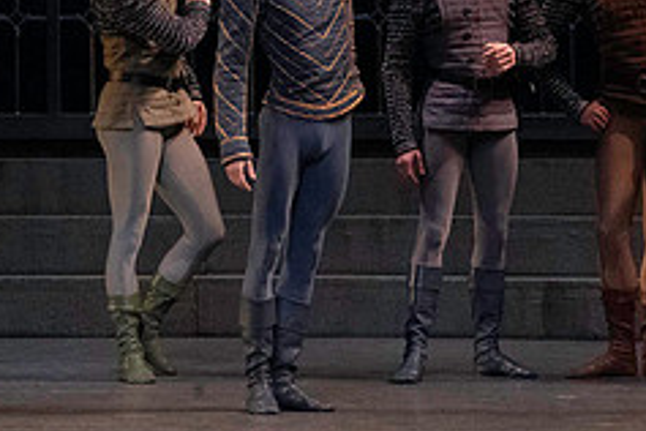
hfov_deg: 4.7
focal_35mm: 443
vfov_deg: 3.1
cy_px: -45
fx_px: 7949
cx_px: 161
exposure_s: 1/400
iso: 16000
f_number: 13
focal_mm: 181
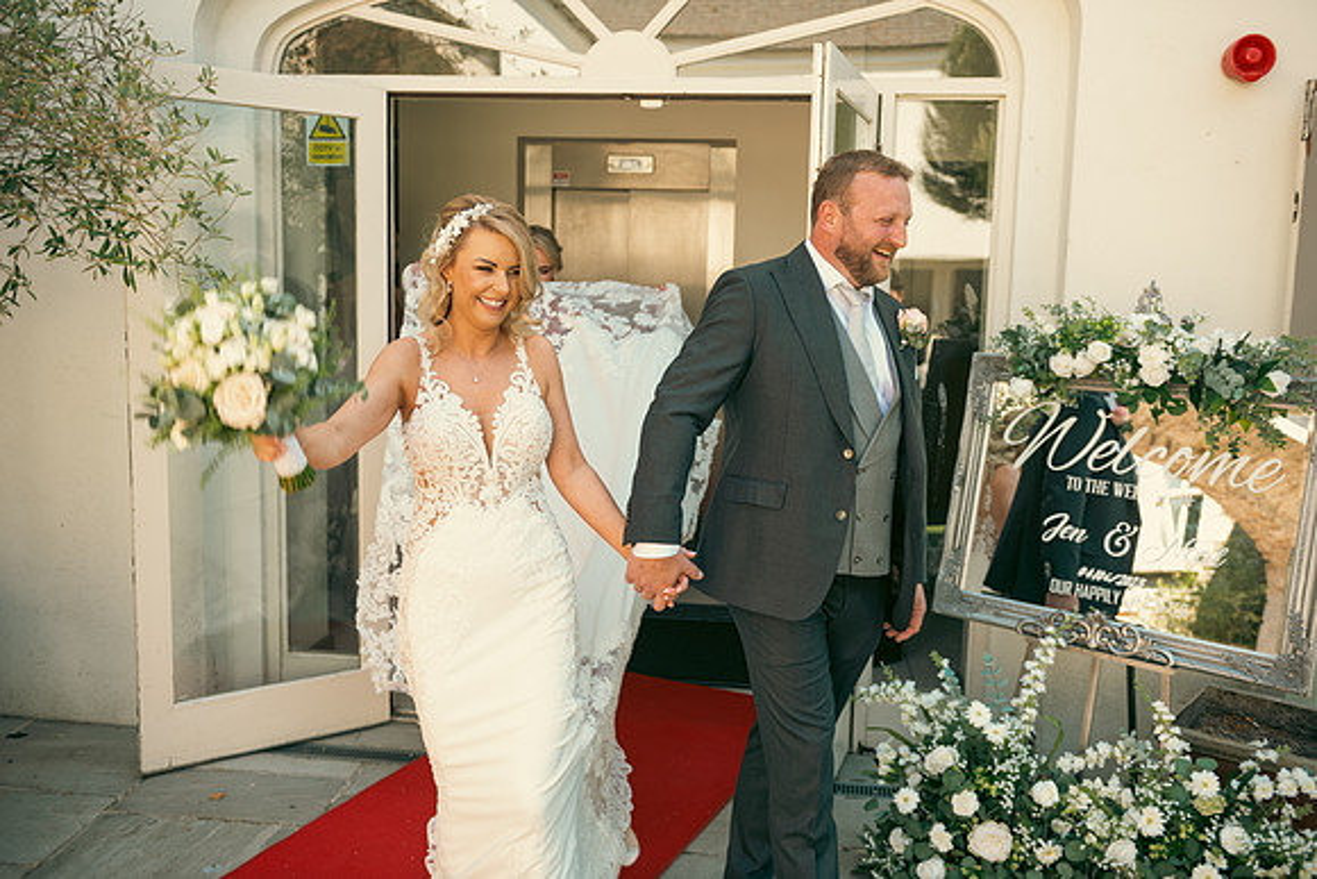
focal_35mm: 32
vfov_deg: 41.1
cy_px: 440
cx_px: 658
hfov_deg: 58.7
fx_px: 1171
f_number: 3.5
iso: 160
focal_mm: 32
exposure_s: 1/160
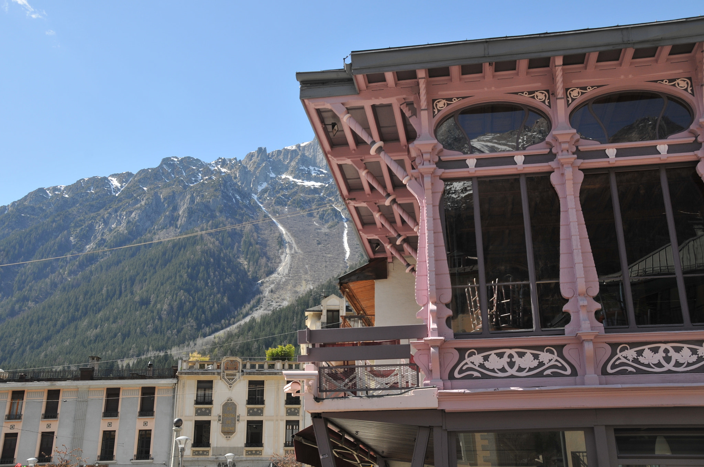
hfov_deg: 49.6
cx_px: 352
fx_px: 762
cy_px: 234
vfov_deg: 34.1
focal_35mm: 39
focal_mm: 26
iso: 200
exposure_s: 1/320
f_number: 7.1
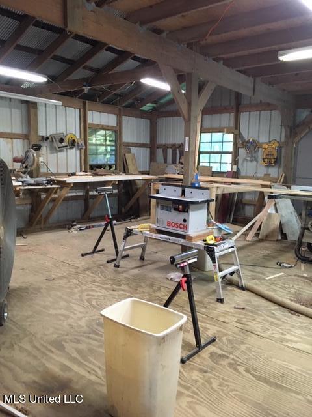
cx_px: 156
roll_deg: +0.1
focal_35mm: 29
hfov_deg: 48.2
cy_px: 208
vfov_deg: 61.7
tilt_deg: -8.9
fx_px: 349
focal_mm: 4.15
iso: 200
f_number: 2.2
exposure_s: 1/30
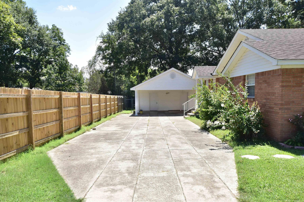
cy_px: 101
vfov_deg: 43.6
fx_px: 253
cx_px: 152
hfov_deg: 61.9
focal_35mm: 30
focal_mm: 20
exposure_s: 1/500
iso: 400
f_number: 11
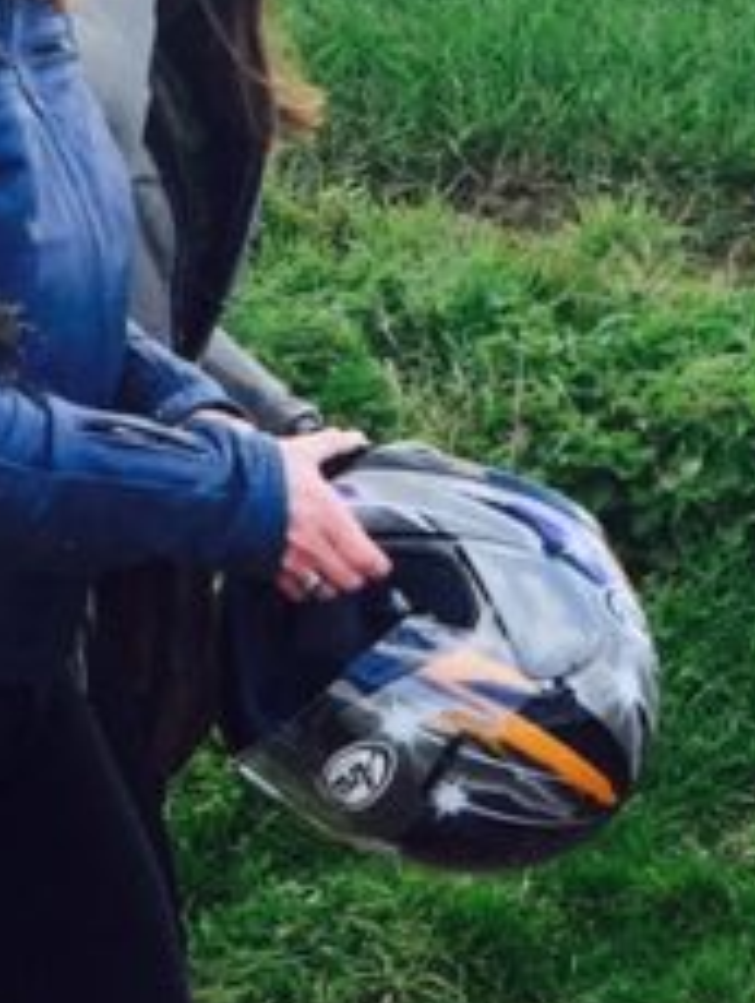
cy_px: 1199
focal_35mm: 129
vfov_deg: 14.8
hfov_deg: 11.5
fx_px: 3745
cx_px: 402
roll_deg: -2.1
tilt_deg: -22.1
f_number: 2.2
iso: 32
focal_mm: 4.15
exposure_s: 1/775
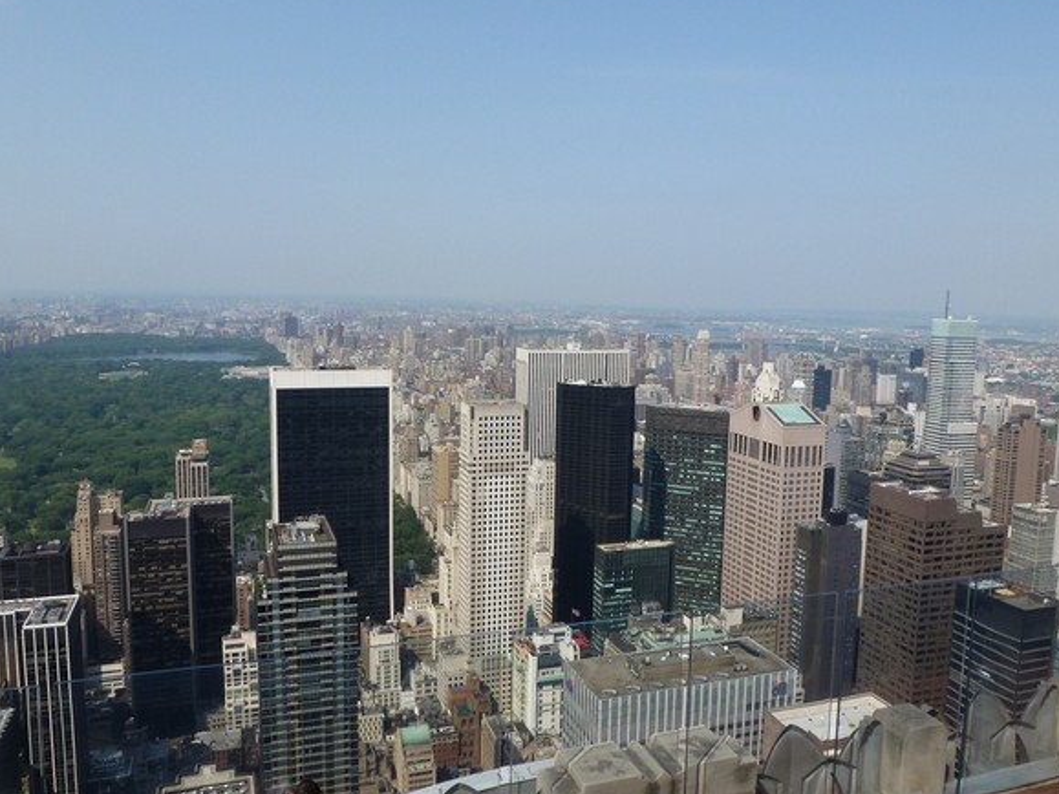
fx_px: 887
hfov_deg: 61.5
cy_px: 398
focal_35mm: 29
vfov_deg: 48.2
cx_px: 596
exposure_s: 1/500
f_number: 5
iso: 100
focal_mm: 4.3
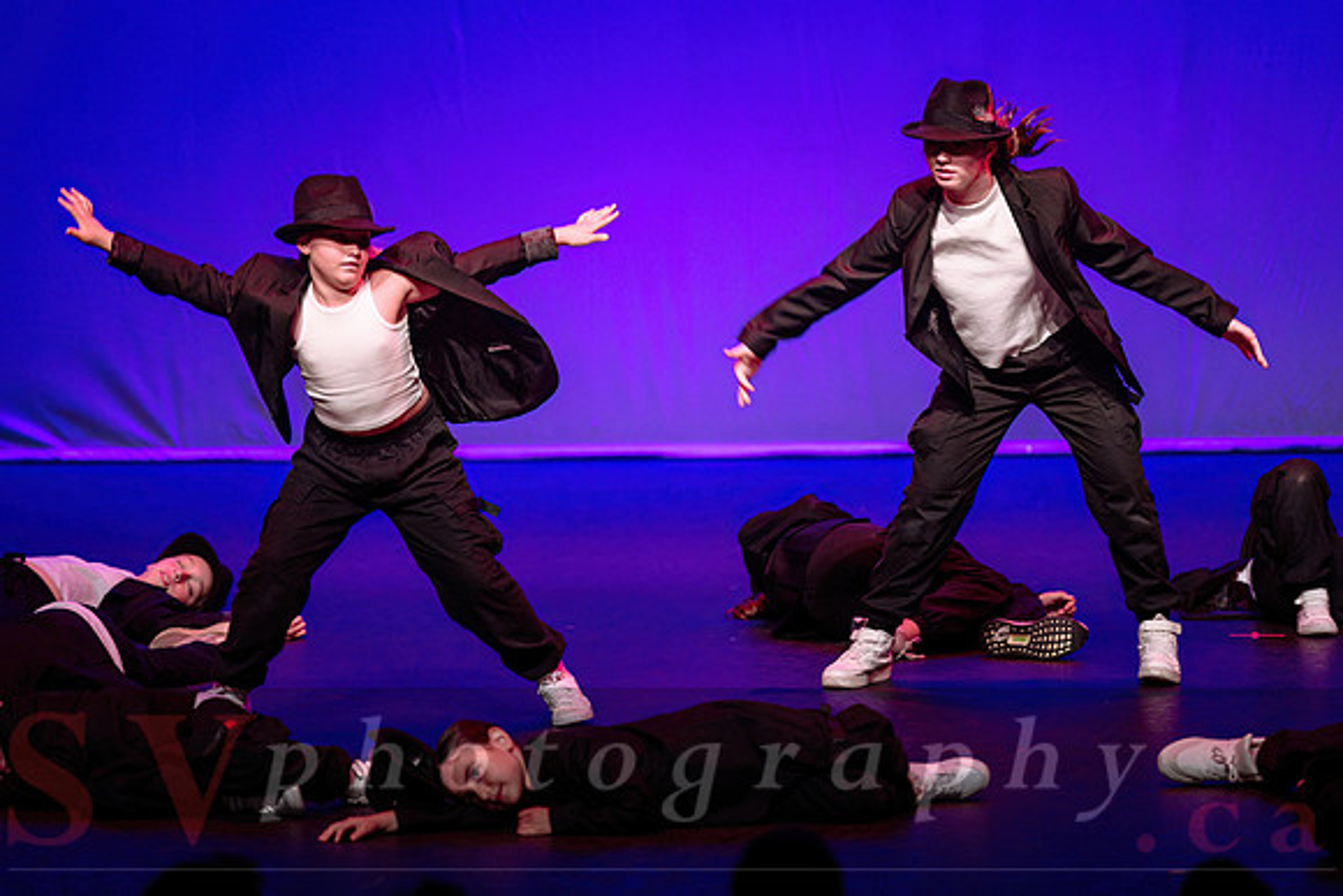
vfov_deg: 6.8
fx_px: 7492
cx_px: 693
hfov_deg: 10.2
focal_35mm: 201
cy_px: 447
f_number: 2.8
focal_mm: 190
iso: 1250
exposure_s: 1/320
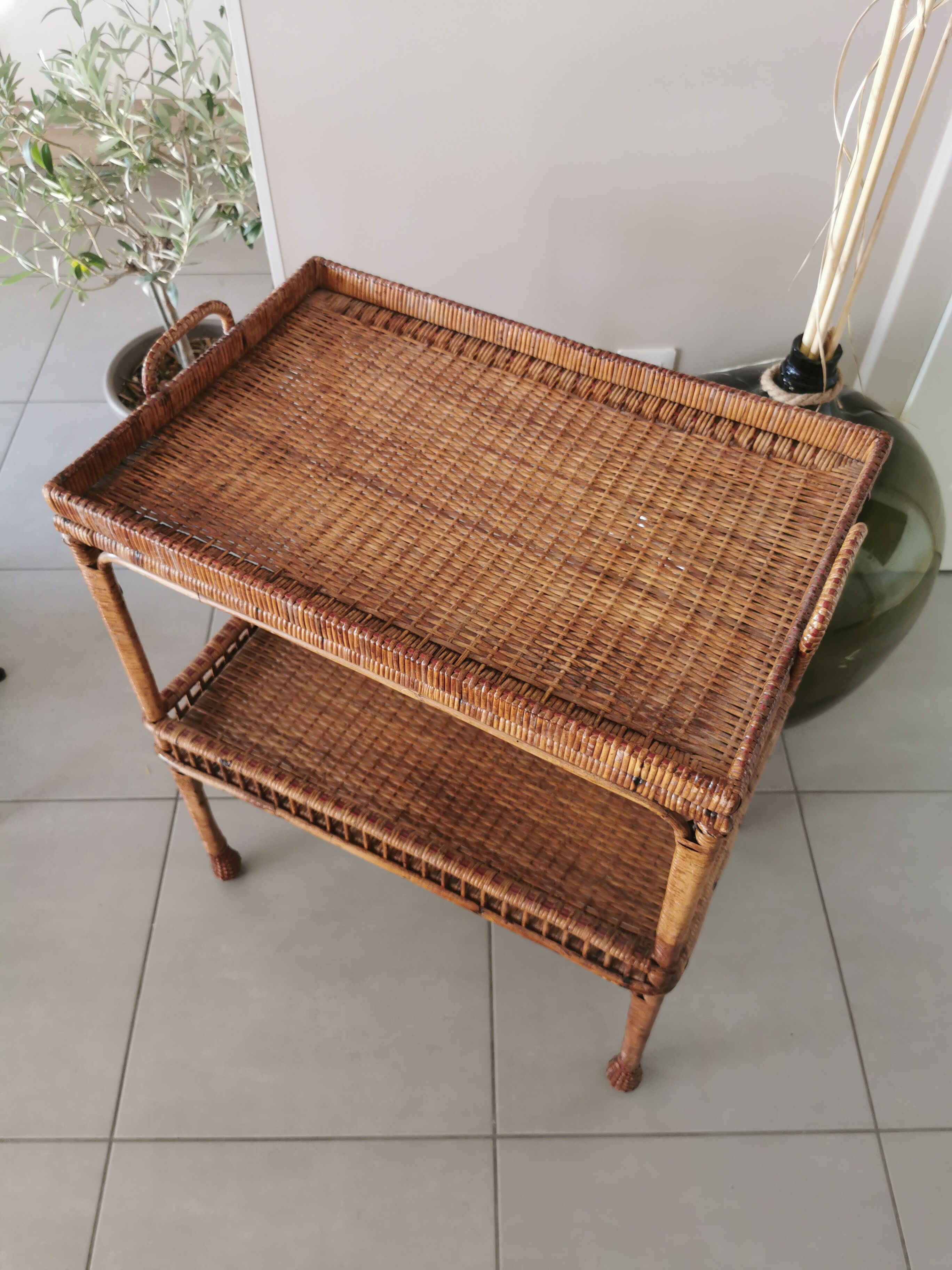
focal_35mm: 27
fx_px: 990
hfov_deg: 51.4
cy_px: 635
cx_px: 476
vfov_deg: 65.3
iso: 125
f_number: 1.6
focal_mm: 5.56
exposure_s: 1/100
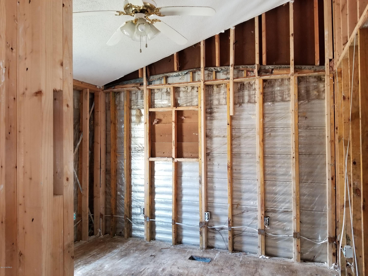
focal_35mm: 26
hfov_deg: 67.3
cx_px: 184
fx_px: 276
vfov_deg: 53.1
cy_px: 138
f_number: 1.7
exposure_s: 1/23
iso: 200
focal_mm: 4.25
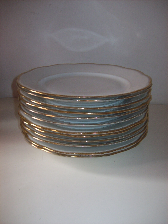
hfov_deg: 39.6
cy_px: 112
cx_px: 84
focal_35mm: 36
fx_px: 233
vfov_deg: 51.4
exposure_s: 1/64
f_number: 2.7
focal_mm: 6
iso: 80
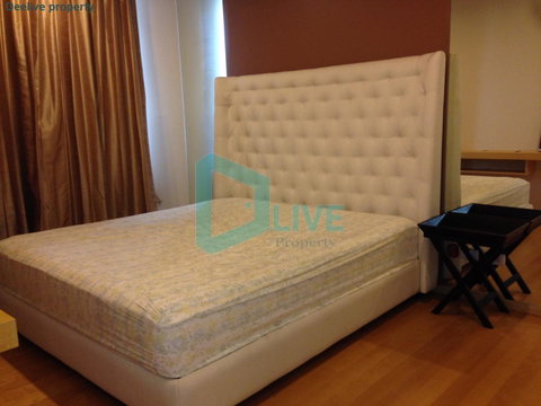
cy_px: 203
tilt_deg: -8.8
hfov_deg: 55.4
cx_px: 270
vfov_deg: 42.9
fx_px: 516
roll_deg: +1.7
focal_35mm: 33
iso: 125
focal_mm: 4.12
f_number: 2.4
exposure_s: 1/20
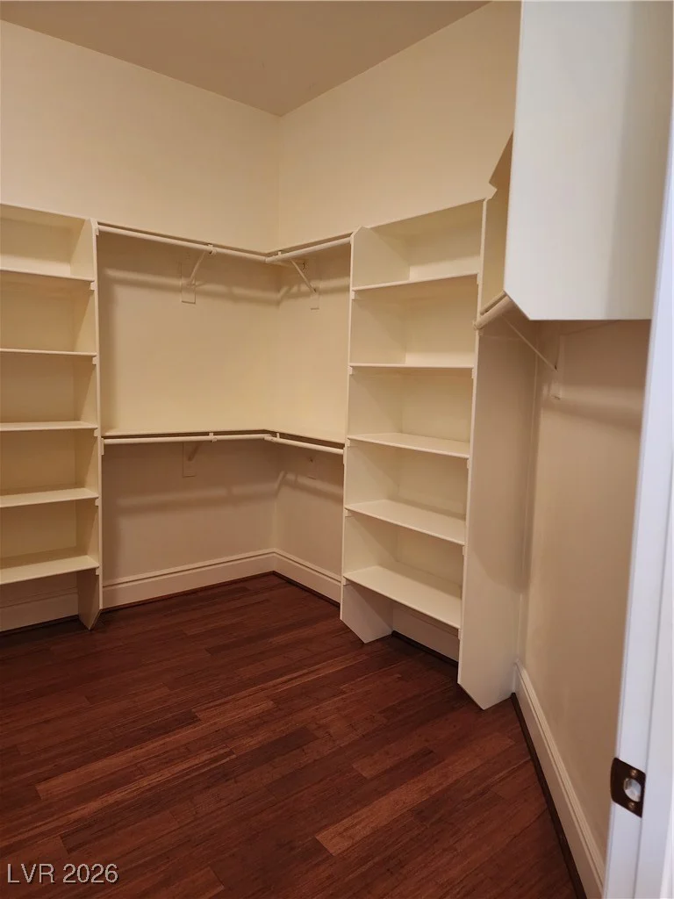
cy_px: 450
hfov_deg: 58.9
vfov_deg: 73.9
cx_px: 337
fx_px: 597
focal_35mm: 23
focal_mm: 6.4
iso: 500
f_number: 1.8
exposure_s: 1/30
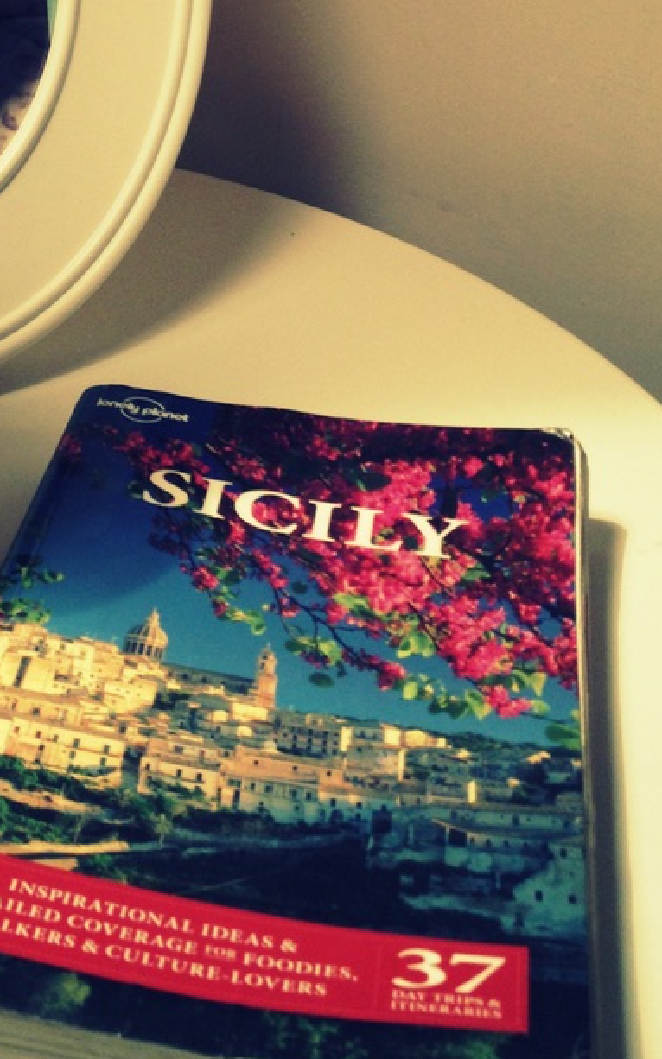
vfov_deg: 31.9
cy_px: 185
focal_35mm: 62
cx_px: 168
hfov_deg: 20.8
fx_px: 1790
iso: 80
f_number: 2.4
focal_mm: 4.28
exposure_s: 1/20
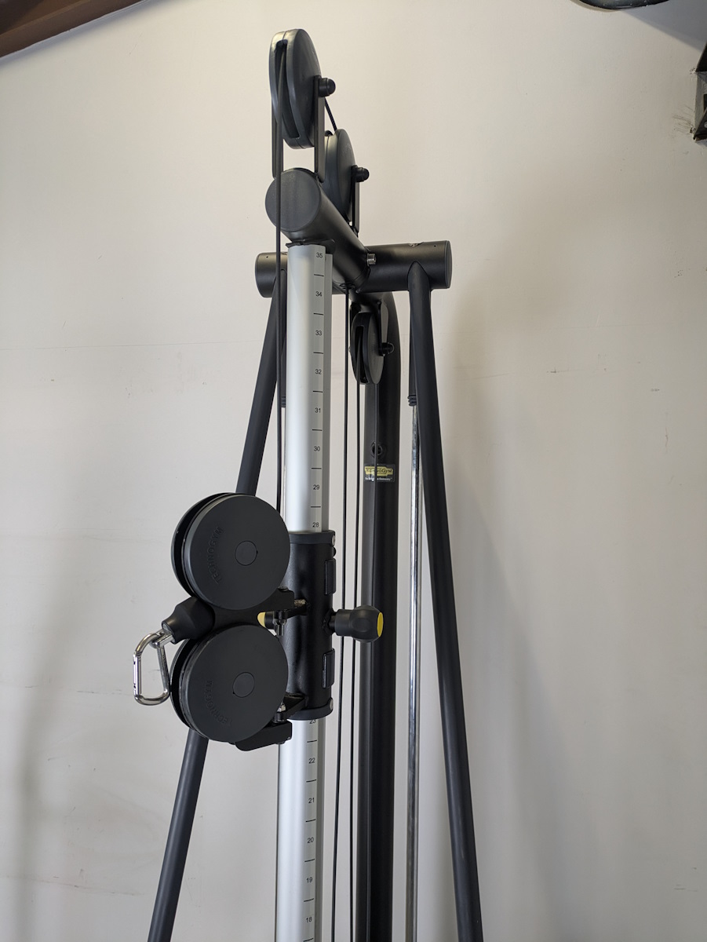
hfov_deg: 54.9
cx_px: 354
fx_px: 680
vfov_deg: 69.4
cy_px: 471
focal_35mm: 25
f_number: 1.89
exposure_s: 1/50
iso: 134
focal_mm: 5.43
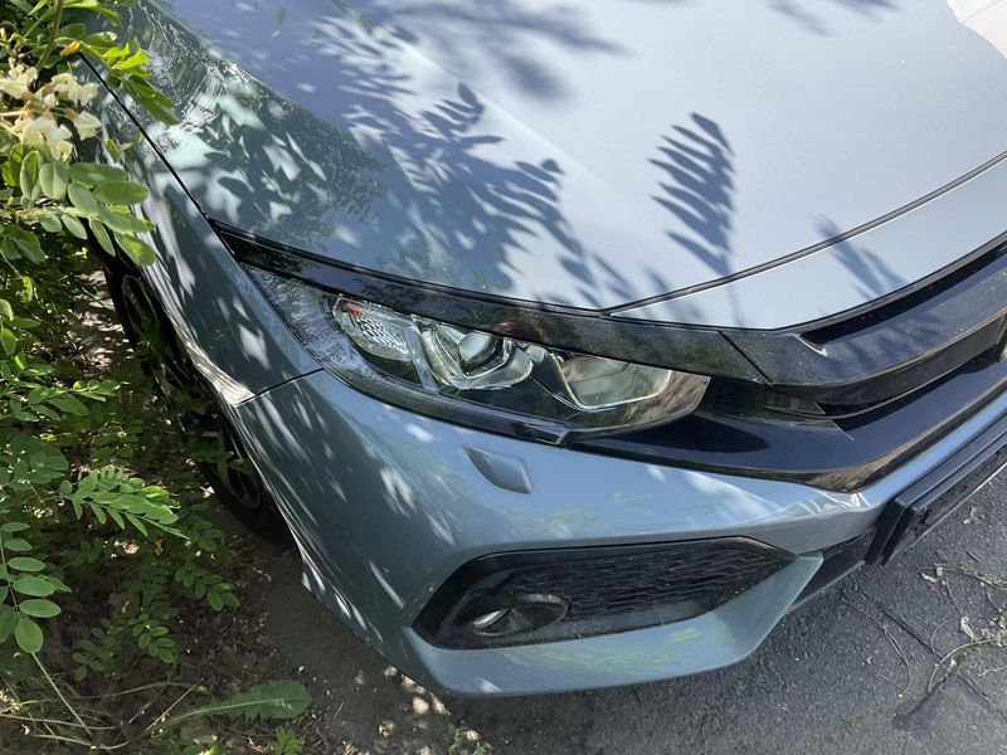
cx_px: 504
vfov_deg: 48.2
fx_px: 844
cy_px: 378
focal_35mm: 29
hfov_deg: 61.7
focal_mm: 3
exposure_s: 1/419
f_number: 1.8
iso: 25
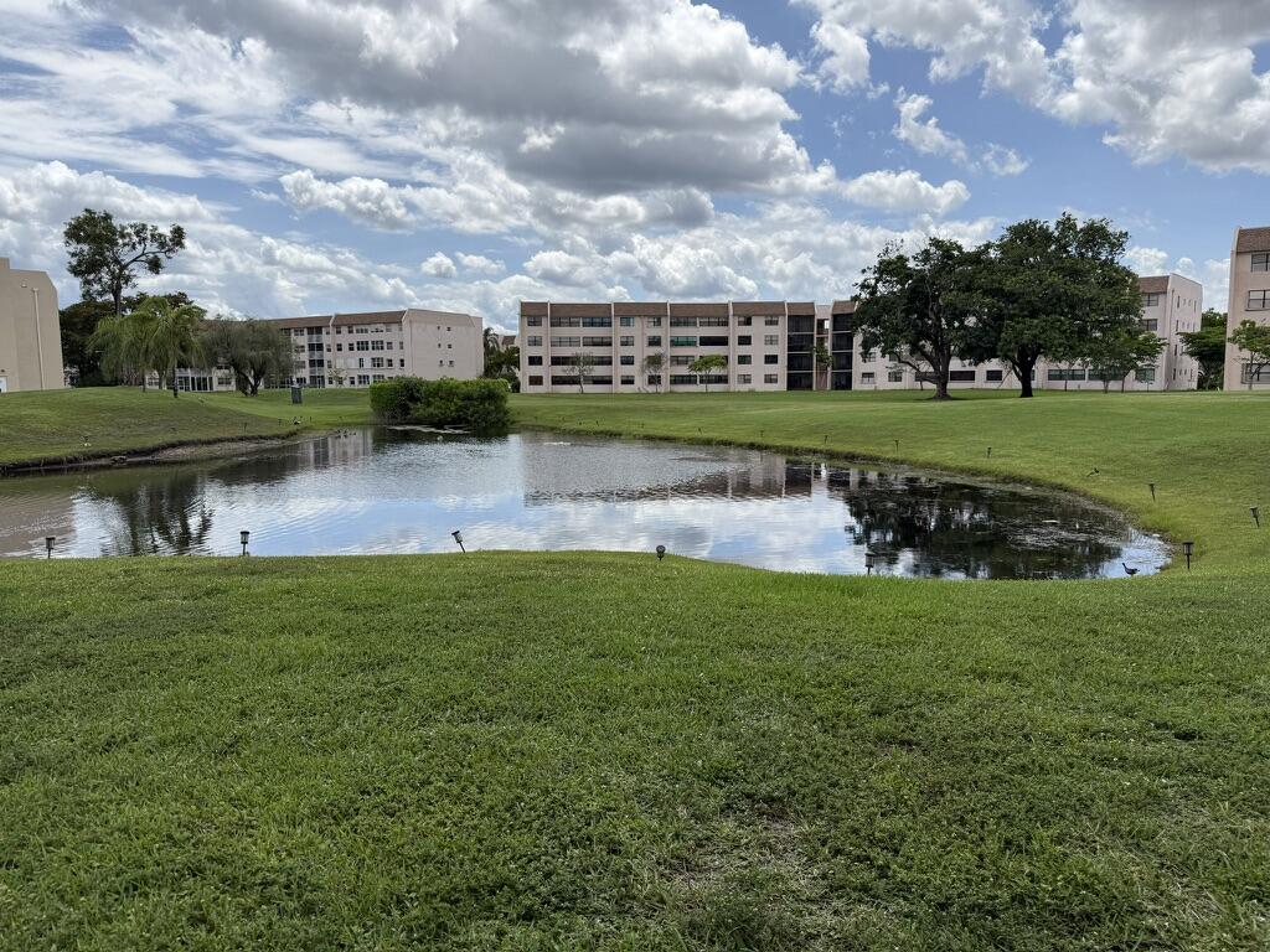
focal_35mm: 24
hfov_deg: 71.6
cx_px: 635
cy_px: 476
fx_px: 881
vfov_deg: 56.8
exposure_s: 1/6173
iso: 80
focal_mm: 6.76
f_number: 1.78
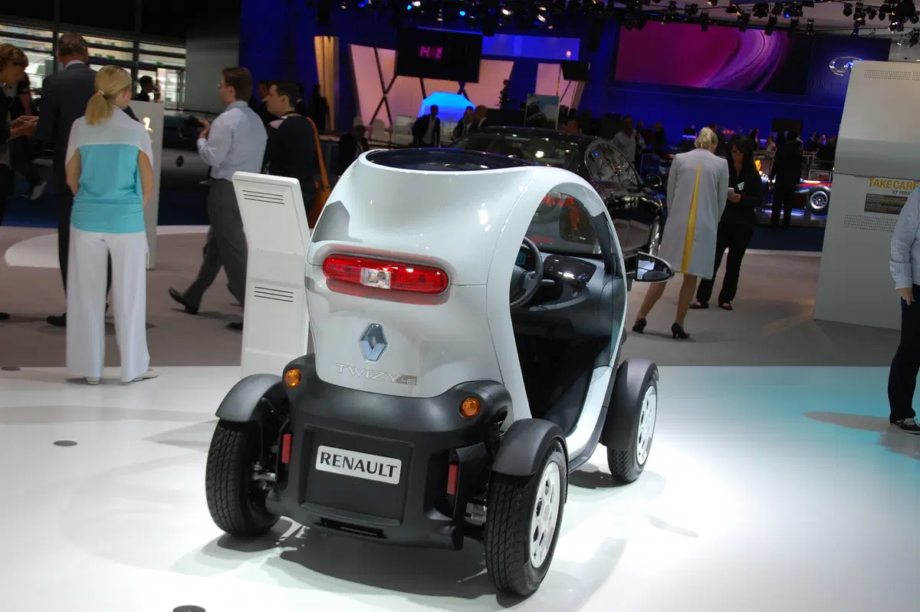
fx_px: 1341
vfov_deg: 25.7
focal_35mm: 52
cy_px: 306
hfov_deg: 37.9
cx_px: 460
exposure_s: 1/125
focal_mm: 35
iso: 250
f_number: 5.6
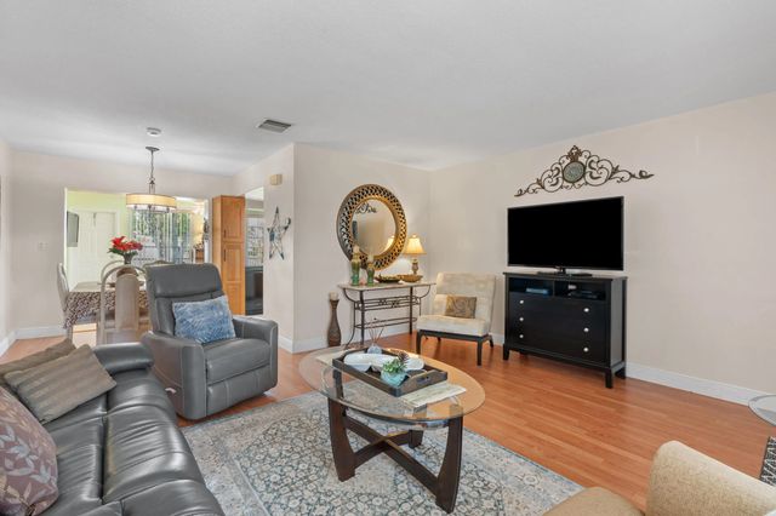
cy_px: 258
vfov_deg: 73.7
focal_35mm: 16
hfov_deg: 96.8
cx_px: 388
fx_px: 345
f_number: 11
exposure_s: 1.6
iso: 500
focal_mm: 16
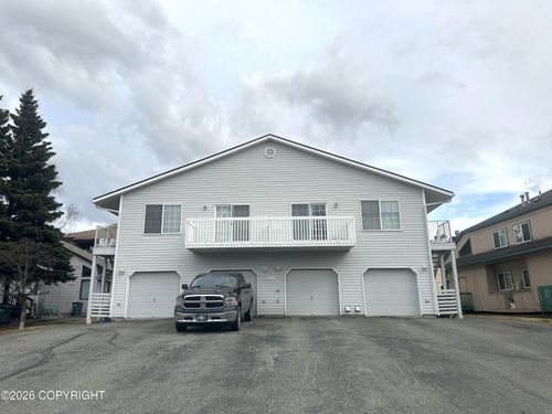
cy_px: 207
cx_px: 276
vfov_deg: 56.8
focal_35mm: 24
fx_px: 383
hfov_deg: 71.6
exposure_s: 1/7042
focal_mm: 6.86
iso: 80
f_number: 1.78
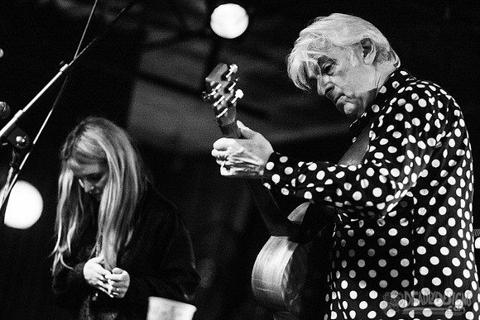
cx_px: 240
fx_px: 1667
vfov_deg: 11.0
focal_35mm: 125
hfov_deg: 16.4
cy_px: 160
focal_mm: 125
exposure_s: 1/60
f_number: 3.2
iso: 3200
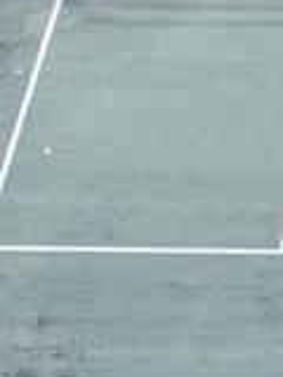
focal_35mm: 212
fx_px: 2311
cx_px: 943
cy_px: 25
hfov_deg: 6.3
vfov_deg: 9.3
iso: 100
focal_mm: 8.38
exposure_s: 1/25
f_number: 2.8
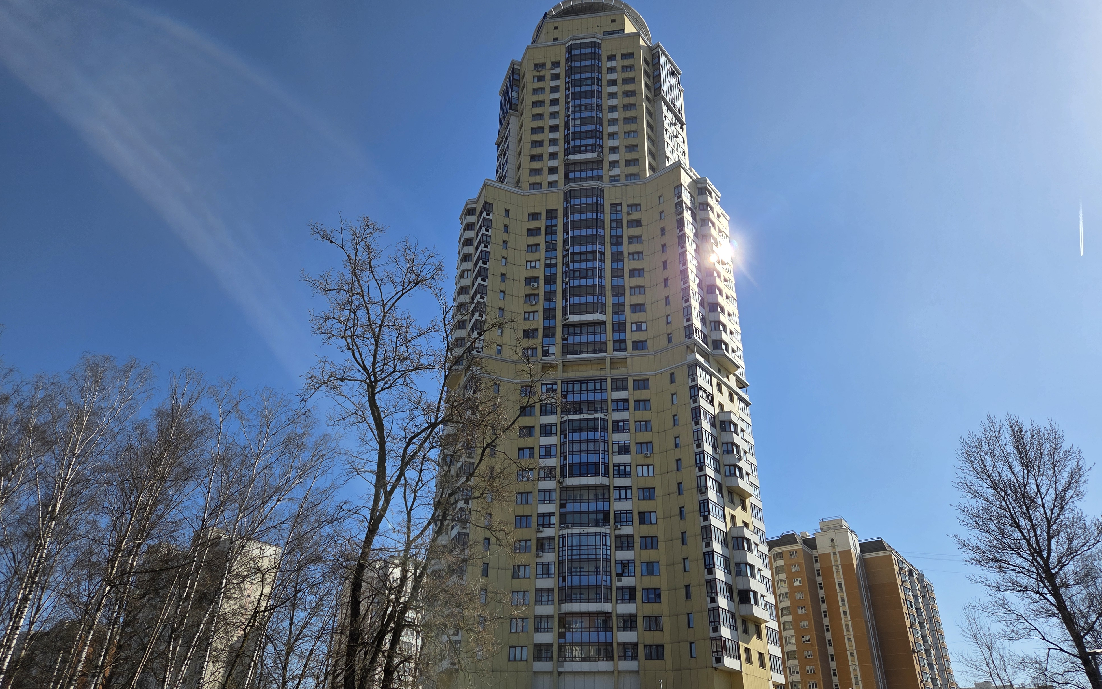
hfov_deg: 72.5
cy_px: 396
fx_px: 751
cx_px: 554
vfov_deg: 49.1
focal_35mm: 25
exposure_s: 1/6217
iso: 80
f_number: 1.8
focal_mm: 5.4
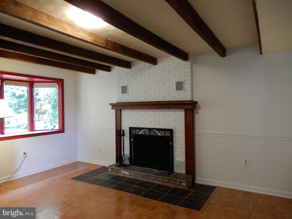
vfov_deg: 56.8
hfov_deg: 71.6
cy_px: 110
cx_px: 146
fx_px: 202
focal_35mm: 24
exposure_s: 1/15
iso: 400
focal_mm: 4.3
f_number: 3.4
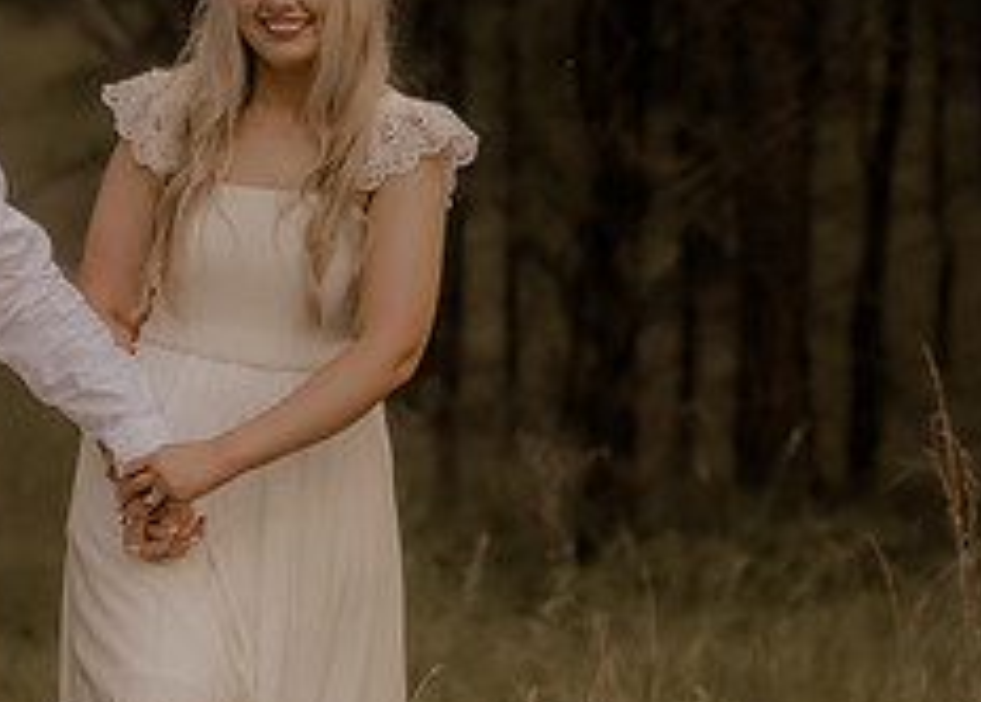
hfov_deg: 9.4
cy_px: 612
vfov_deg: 6.8
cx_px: 41
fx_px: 5910
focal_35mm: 212
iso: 200
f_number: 2.2
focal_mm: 50
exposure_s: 1/320
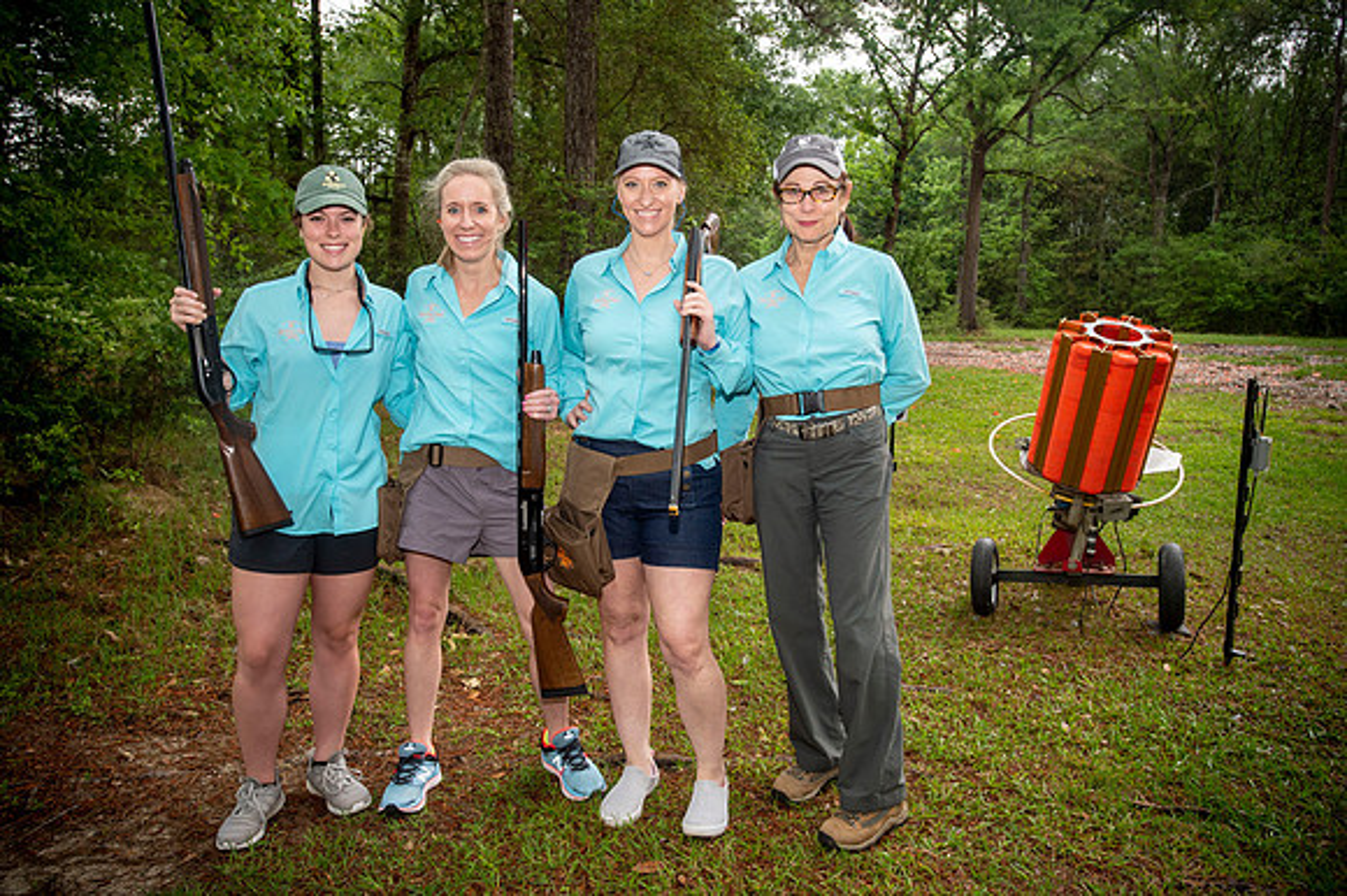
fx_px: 1047
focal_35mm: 28
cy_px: 448
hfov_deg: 65.5
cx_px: 674
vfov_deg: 46.4
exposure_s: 1/250
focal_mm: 28
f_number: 7.1
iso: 800
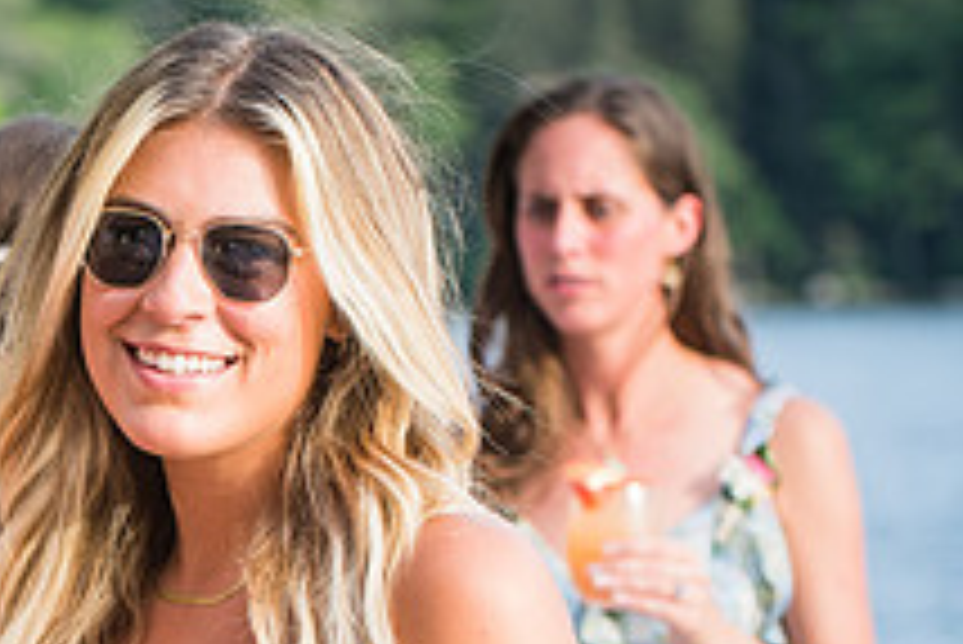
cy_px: 714
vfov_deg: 4.1
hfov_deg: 6.1
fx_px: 8940
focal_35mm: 334
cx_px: -288
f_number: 4
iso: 200
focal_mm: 82
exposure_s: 1/320
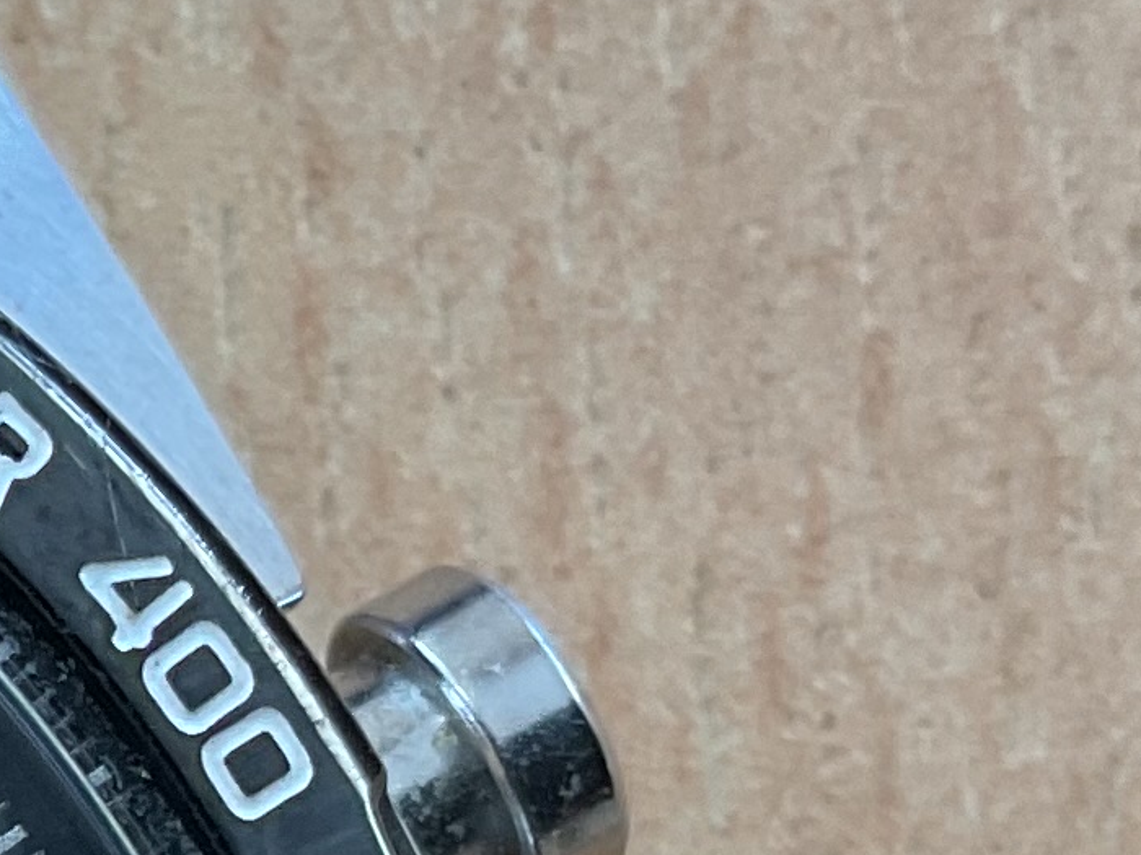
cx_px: -1012
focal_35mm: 167
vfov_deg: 8.4
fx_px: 5505
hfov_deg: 10.9
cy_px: 1715
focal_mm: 3
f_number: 1.8
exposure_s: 1/120
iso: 50
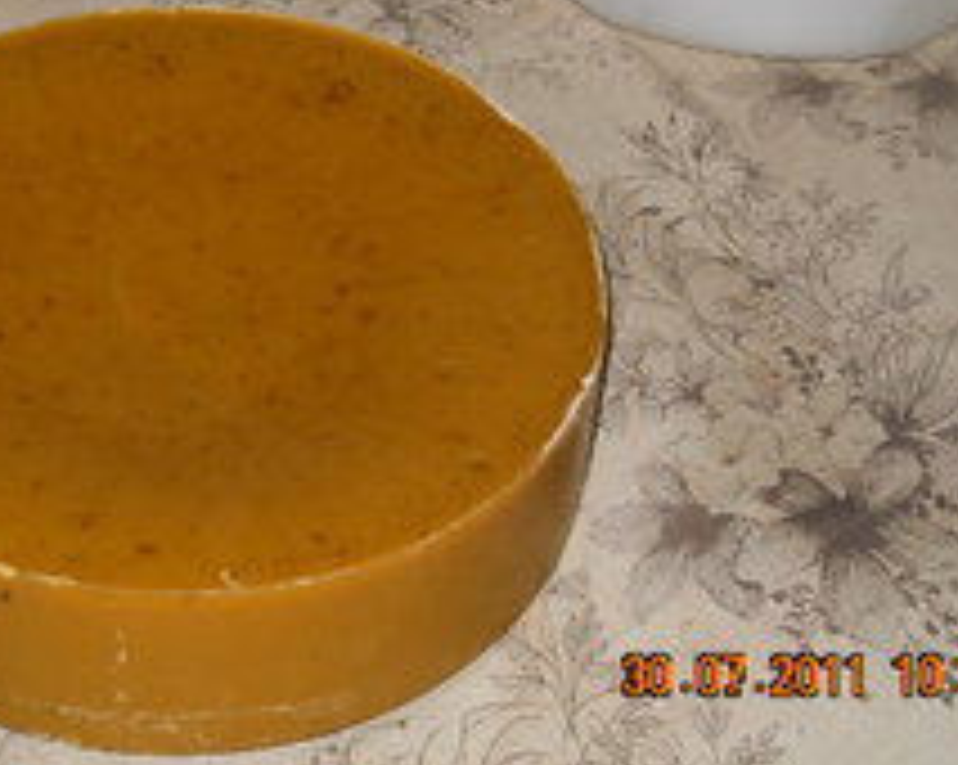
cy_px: 209
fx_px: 2181
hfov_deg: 24.6
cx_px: 292
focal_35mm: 77
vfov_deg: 19.8
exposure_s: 1/30
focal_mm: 7.88
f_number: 3.3
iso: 100
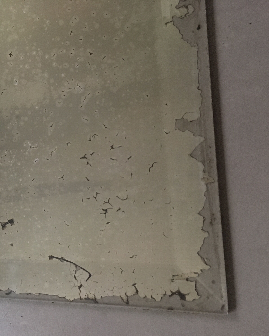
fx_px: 378
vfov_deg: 47.9
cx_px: 70
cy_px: 169
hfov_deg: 38.3
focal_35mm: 38
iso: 200
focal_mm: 4.15
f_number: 2.2
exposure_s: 1/25
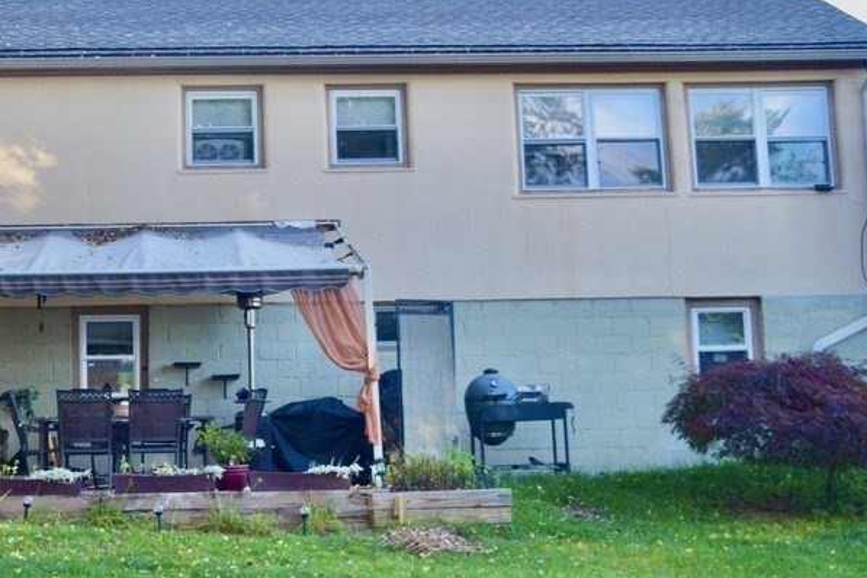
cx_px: 184
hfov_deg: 27.9
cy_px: 257
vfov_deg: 19.2
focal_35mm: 71
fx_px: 1710
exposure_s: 1/200
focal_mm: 26
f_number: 4
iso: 200
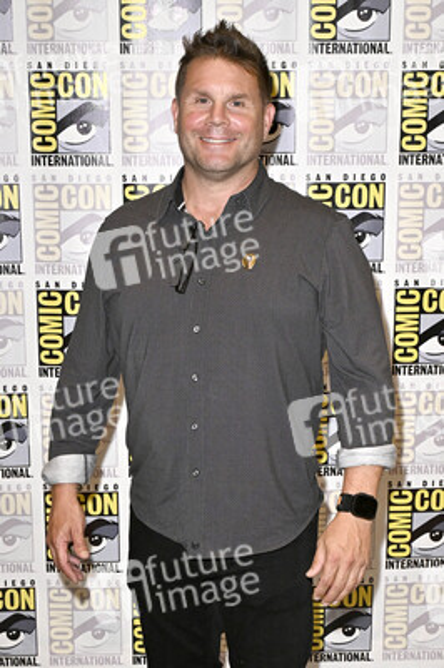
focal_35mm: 37
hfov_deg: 35.9
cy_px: 334
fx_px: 686
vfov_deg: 51.9
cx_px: 222
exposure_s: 1/250
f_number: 6.3
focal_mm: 37
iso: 2000
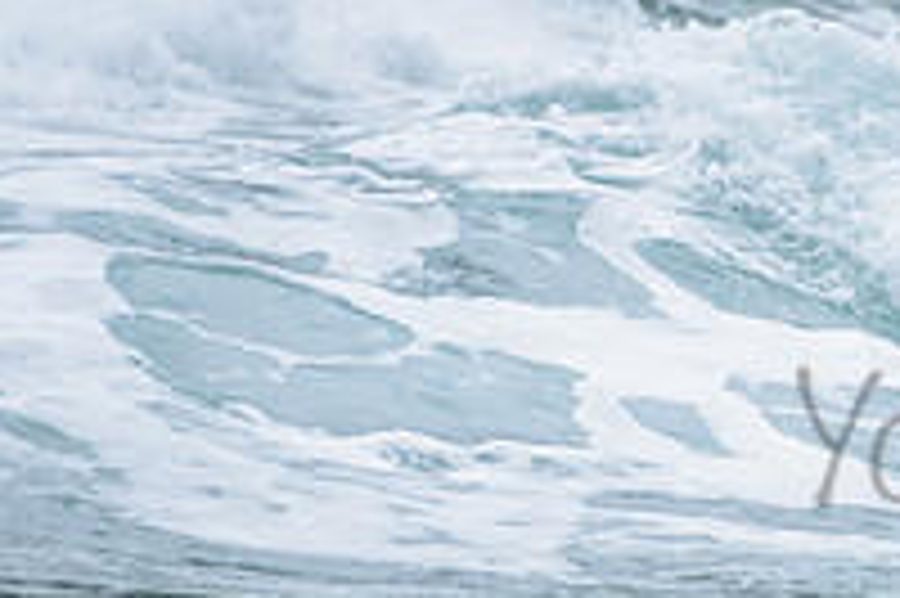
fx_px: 44487
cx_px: 966
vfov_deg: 0.8
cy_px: 260
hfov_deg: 1.2
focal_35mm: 1781
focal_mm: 500
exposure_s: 1/2000
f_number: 5.6
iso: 1400
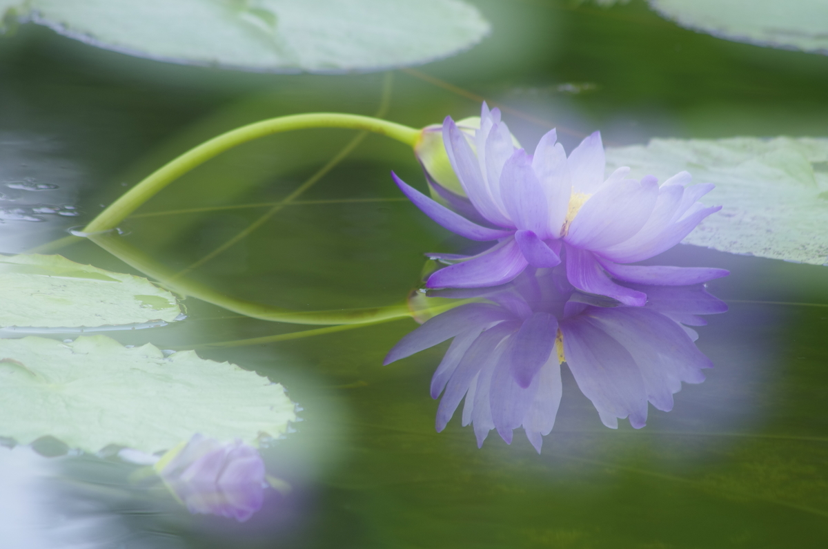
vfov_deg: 3.5
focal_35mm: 390
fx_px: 8952
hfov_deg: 5.3
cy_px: 274
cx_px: 414
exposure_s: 1/30
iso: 200
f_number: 8
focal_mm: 260
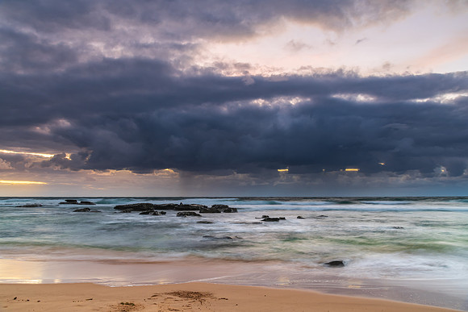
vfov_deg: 40.8
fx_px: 420
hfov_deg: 58.3
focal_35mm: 32
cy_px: 156
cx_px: 234
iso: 250
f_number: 7.1
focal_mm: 32
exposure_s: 2
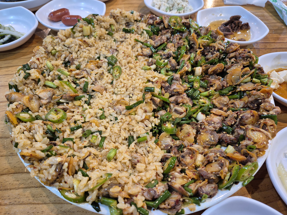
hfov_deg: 71.6
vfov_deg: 56.8
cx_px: 146
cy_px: 112
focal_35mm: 24
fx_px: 199
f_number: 1.8
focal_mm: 5.4
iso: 400
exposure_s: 1/120
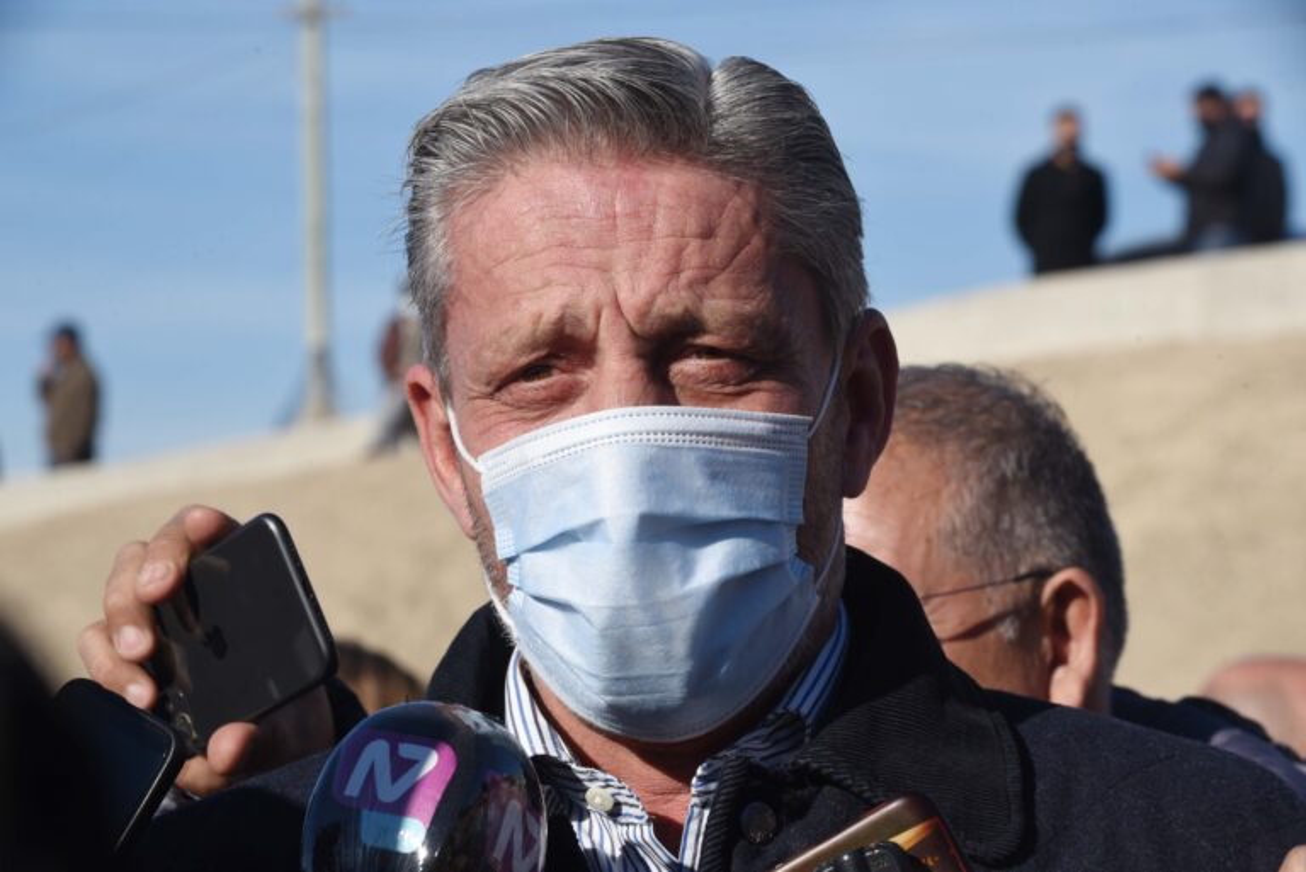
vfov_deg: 11.4
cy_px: 436
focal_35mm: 120
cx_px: 653
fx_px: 4356
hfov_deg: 17.1
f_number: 14
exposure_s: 1/500
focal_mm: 120
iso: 400
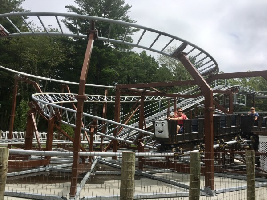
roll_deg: -1.4
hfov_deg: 61.7
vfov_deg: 48.2
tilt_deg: +8.1
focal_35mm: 29
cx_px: 134
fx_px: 224
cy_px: 100
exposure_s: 1/2198
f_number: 2.2
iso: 25
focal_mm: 4.15
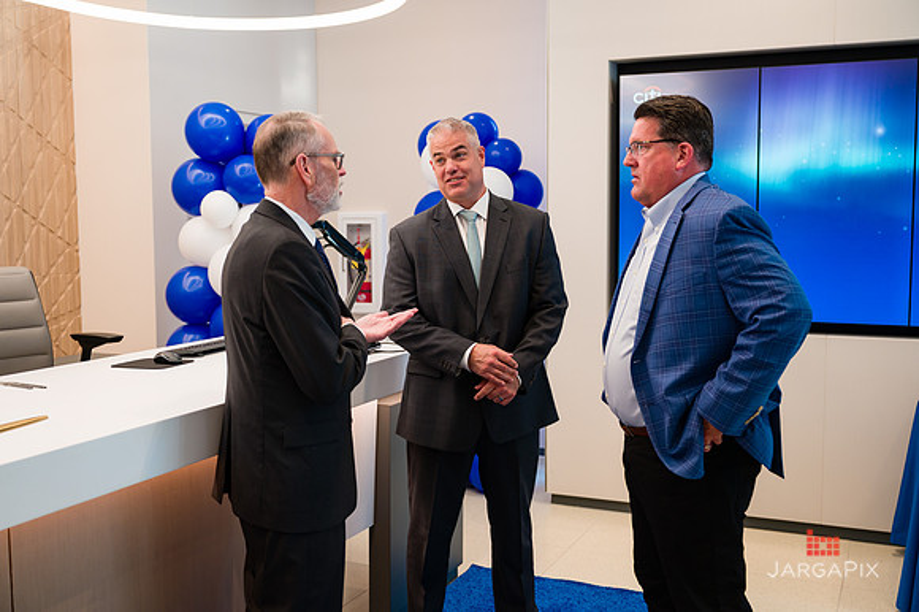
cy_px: 301
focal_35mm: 39
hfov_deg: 49.8
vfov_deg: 34.4
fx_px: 989
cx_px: 457
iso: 320
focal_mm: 38
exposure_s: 1/200
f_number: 3.2
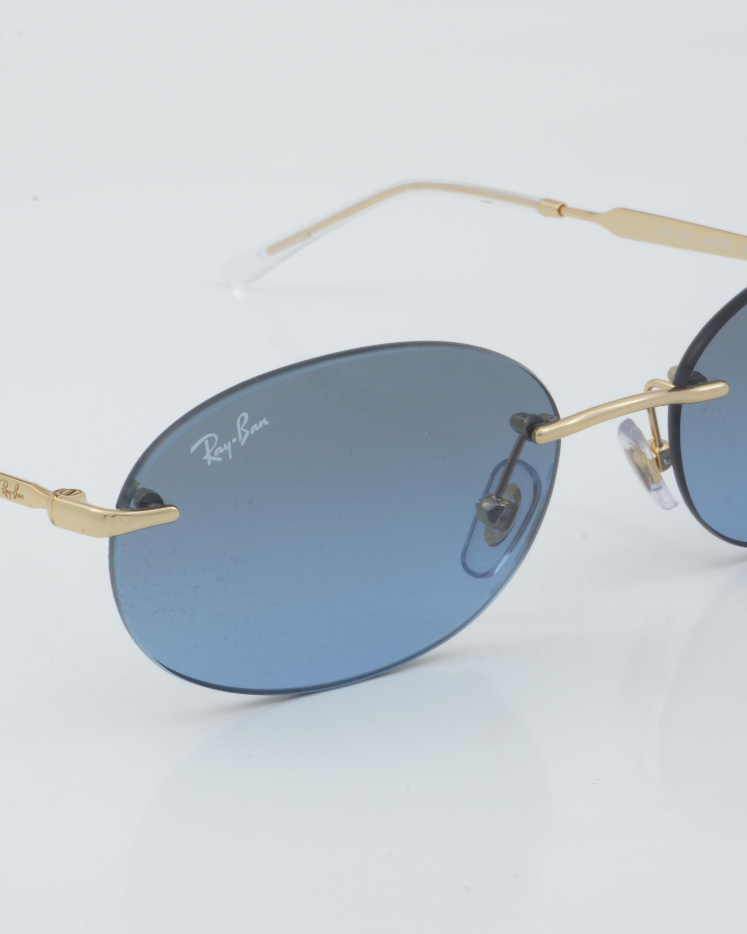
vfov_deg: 20.0
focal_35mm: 96
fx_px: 2645
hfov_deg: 16.1
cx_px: 295
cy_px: 464
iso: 100
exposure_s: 1/3
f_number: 32
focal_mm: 45
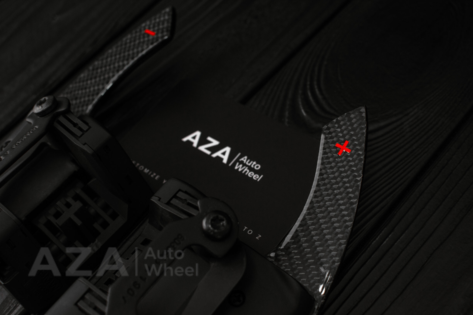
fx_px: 690
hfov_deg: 37.8
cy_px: 158
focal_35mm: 52
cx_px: 236
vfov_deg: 25.8
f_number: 6.3
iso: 500
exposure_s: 1/125
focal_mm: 35
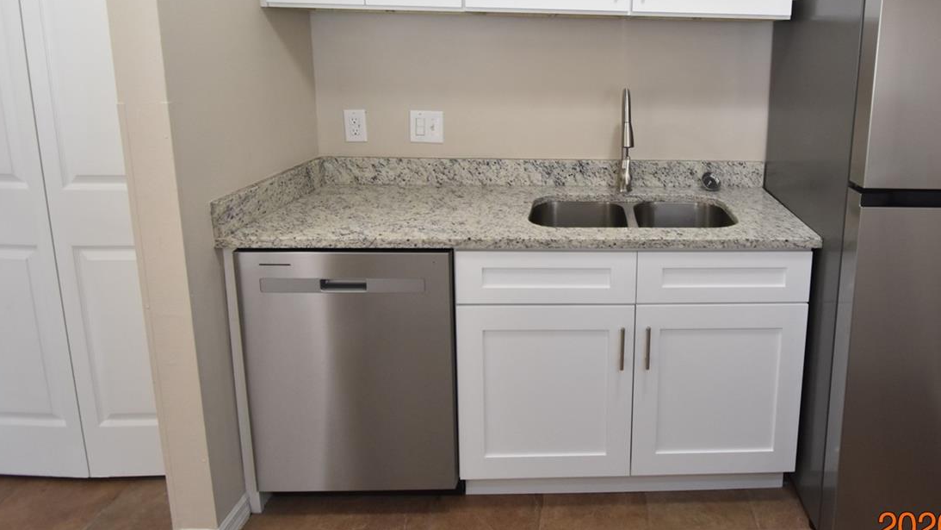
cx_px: 624
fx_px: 574
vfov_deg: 47.8
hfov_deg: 76.3
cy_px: 136
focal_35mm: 23
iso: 800
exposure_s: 1/90
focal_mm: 10
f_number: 3.5
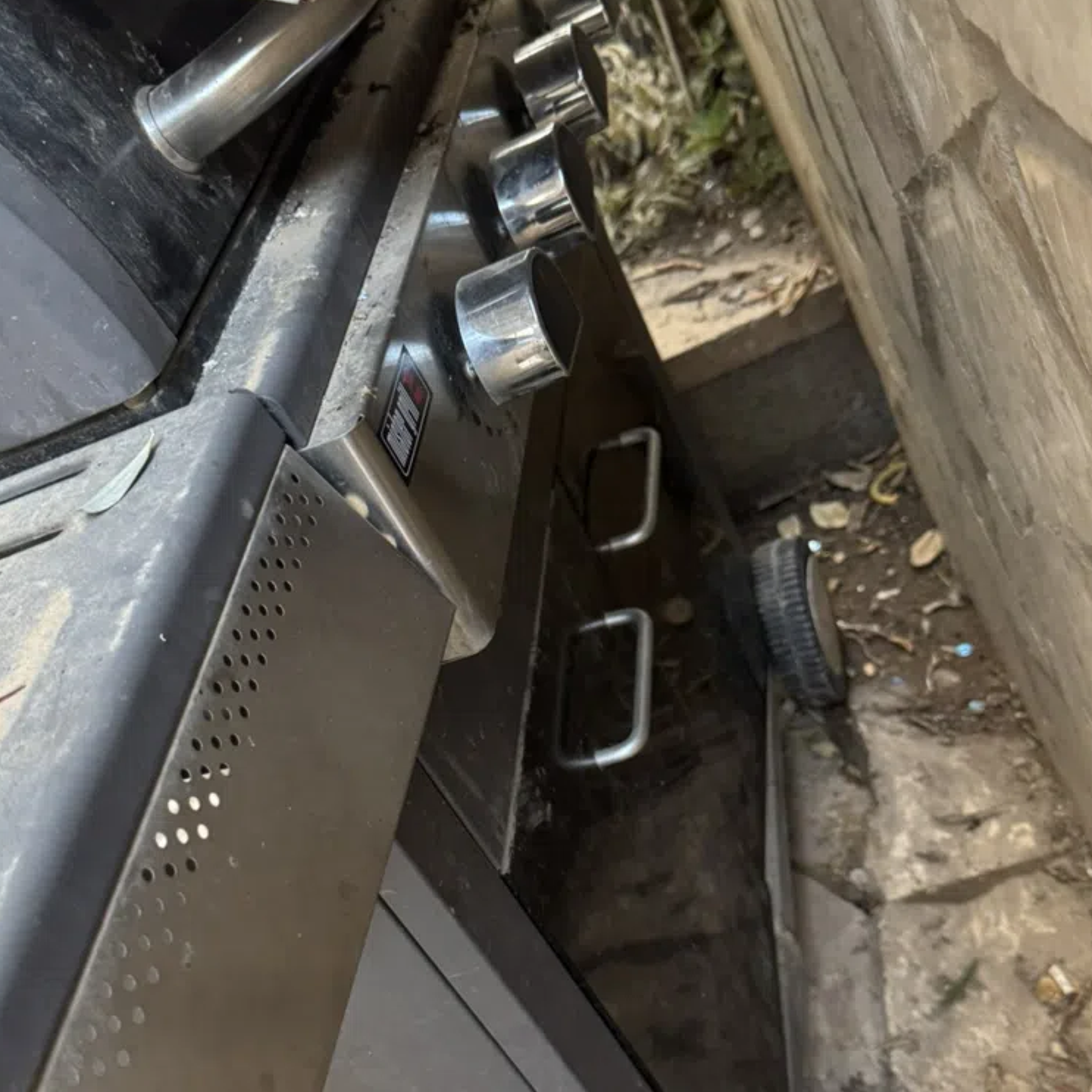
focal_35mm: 39
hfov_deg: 42.7
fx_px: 1392
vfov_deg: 42.6
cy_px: 655
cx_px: 456
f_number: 1.78
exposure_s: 1/60
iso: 800
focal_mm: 6.76
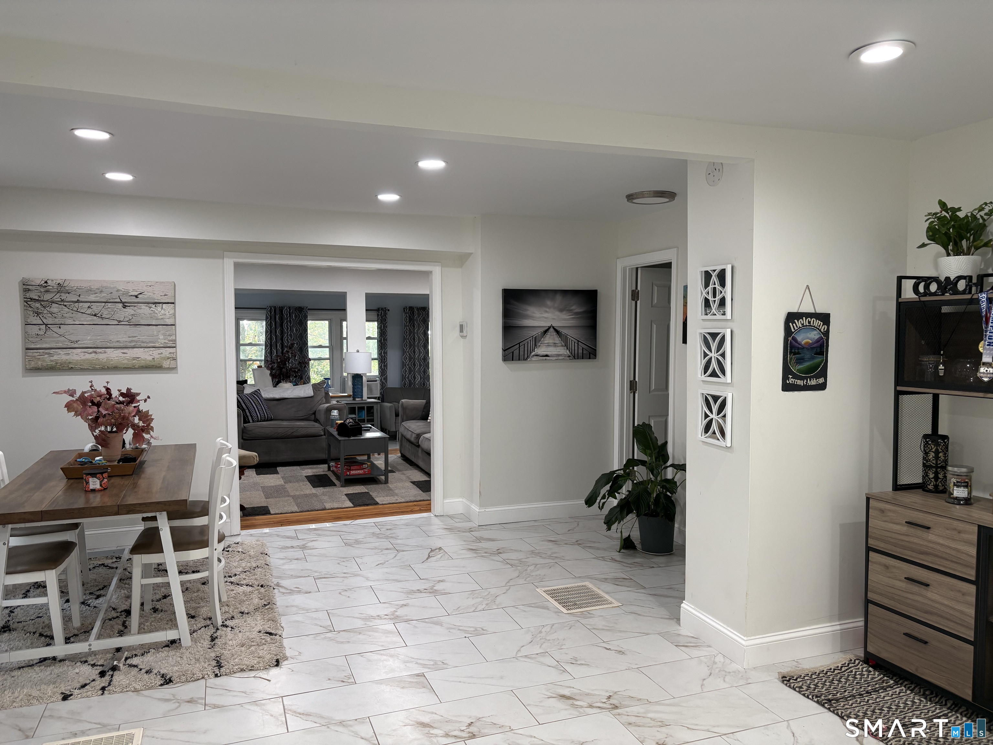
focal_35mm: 26
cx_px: 496
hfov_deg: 67.3
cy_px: 372
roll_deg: +0.2
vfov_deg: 53.1
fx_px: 746
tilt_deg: -3.3
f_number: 1.6
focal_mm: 5.96
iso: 80
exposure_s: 1/60
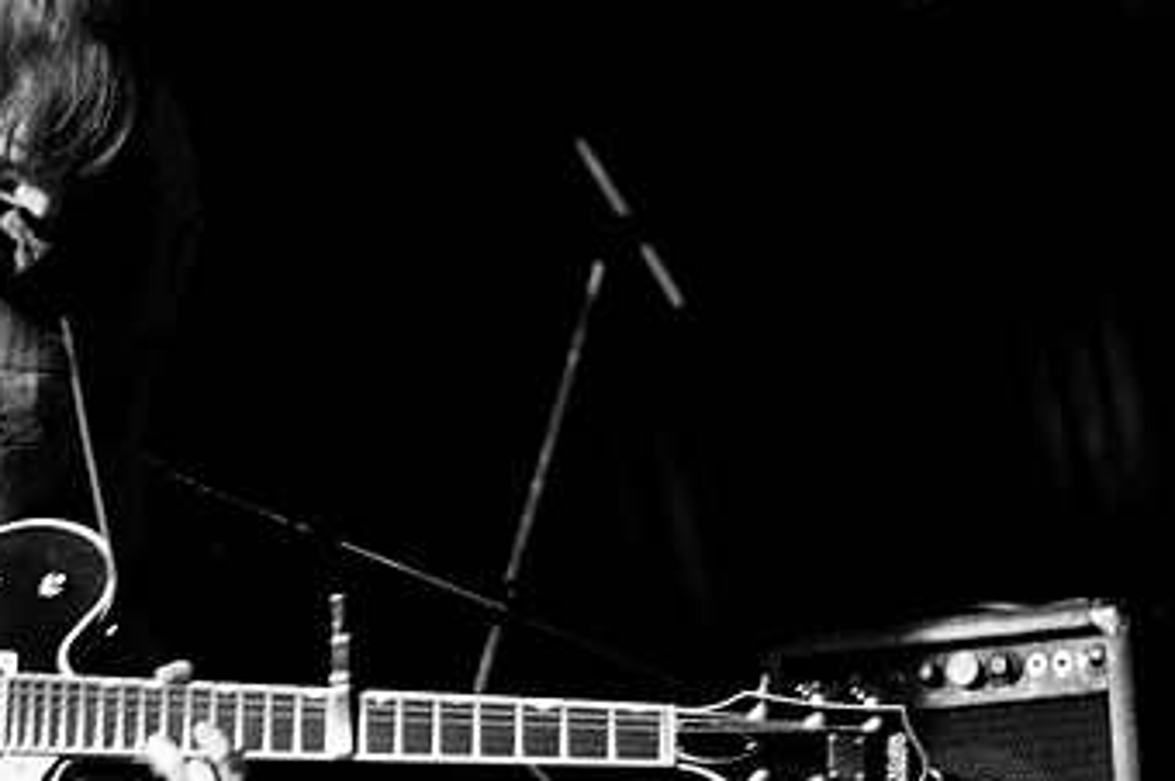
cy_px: 434
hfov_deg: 15.9
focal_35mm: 128
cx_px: 211
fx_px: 4174
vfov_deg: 10.7
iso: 1000
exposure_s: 1/40
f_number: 1.8
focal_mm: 50
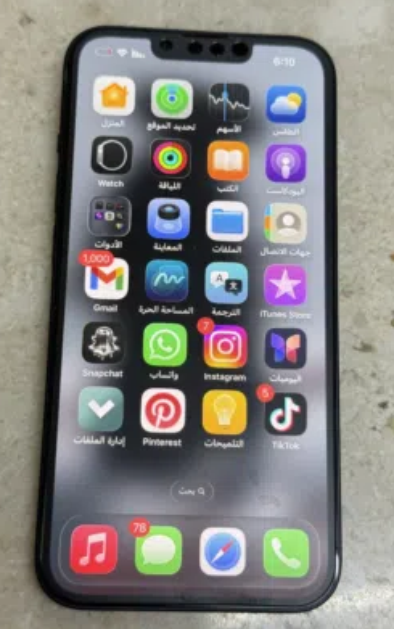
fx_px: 892
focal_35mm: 52
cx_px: 207
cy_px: 315
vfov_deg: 38.8
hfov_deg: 24.9
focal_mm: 6.76
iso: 100
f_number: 1.78
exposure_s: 1/50
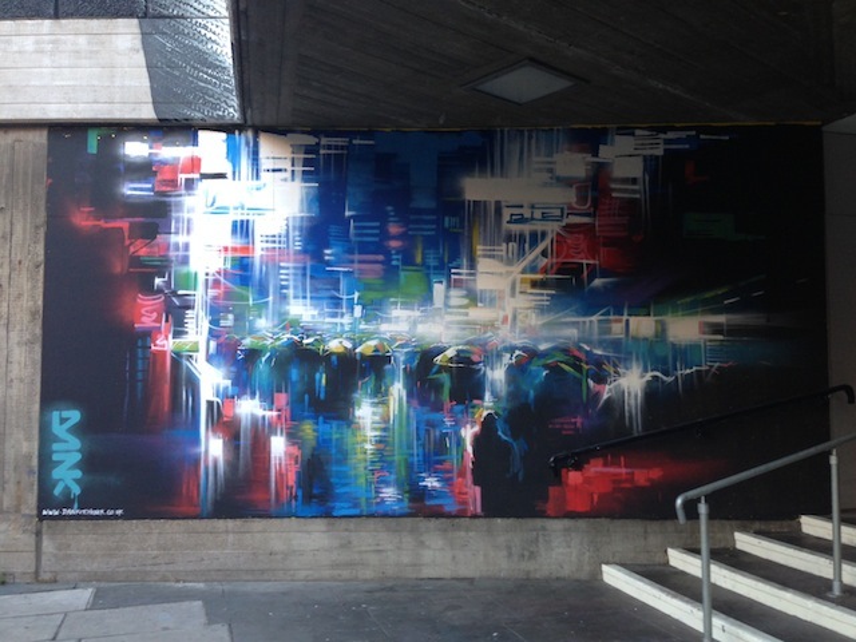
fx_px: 816
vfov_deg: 42.9
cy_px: 321
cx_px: 428
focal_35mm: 33
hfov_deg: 55.4
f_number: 2.4
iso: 80
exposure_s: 1/20
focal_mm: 4.13
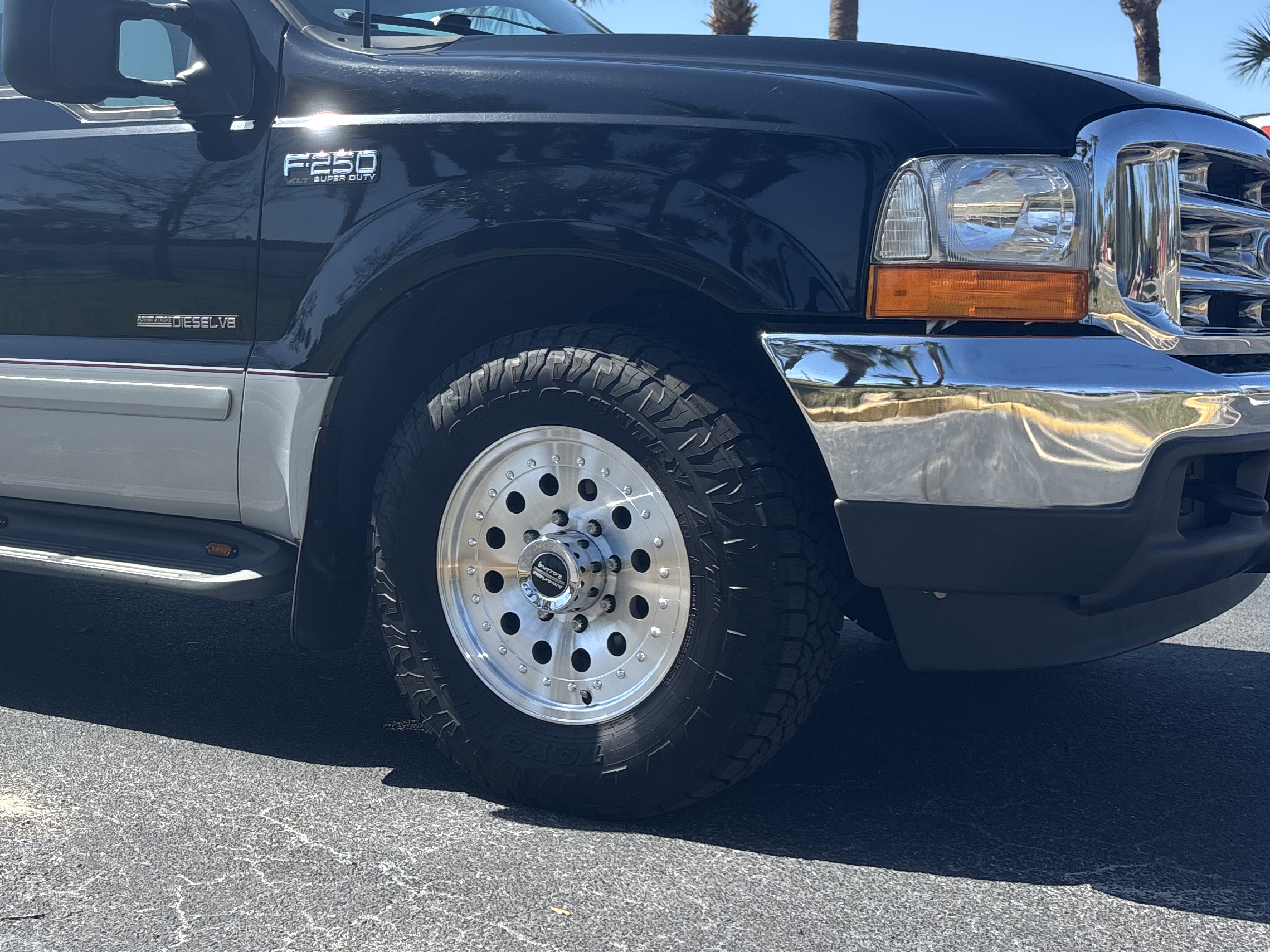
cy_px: 259
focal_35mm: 46
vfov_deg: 31.1
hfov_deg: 40.5
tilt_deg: +2.3
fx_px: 1688
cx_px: 386
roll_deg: +0.7
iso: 50
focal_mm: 5.96
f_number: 1.6
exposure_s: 1/2778
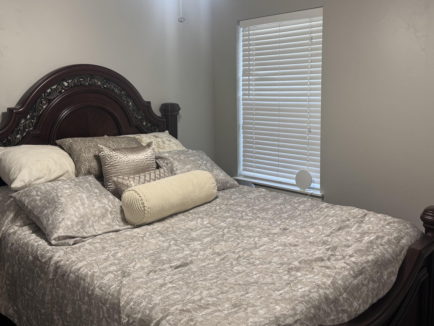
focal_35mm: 32
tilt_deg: -8.0
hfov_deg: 56.8
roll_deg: +1.6
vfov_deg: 43.9
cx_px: 214
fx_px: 401
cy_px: 131
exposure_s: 1/60
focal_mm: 6.76
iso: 125
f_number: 1.78
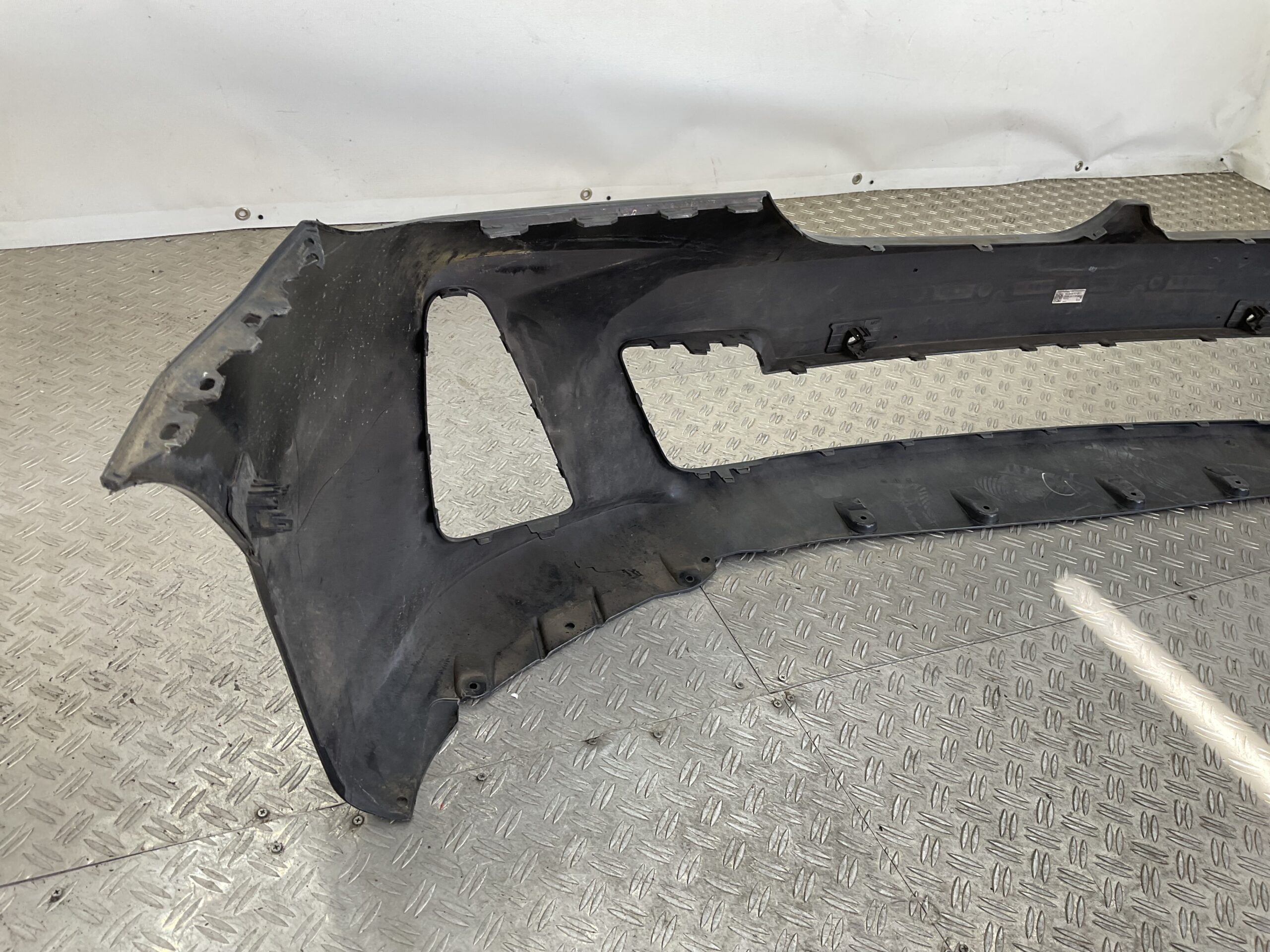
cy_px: 476
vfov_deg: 48.2
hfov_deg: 61.7
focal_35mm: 29
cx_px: 635
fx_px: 1064
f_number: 1.8
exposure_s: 1/100
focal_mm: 3
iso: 20
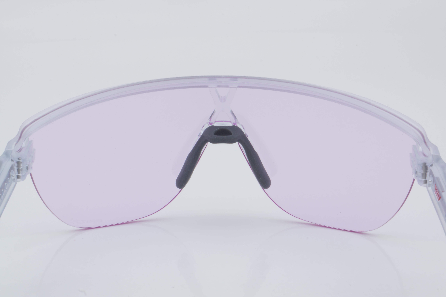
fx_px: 929
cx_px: 223
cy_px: 148
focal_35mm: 75
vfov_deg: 18.2
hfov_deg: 27.0
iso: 100
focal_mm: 50
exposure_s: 1/4
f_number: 32
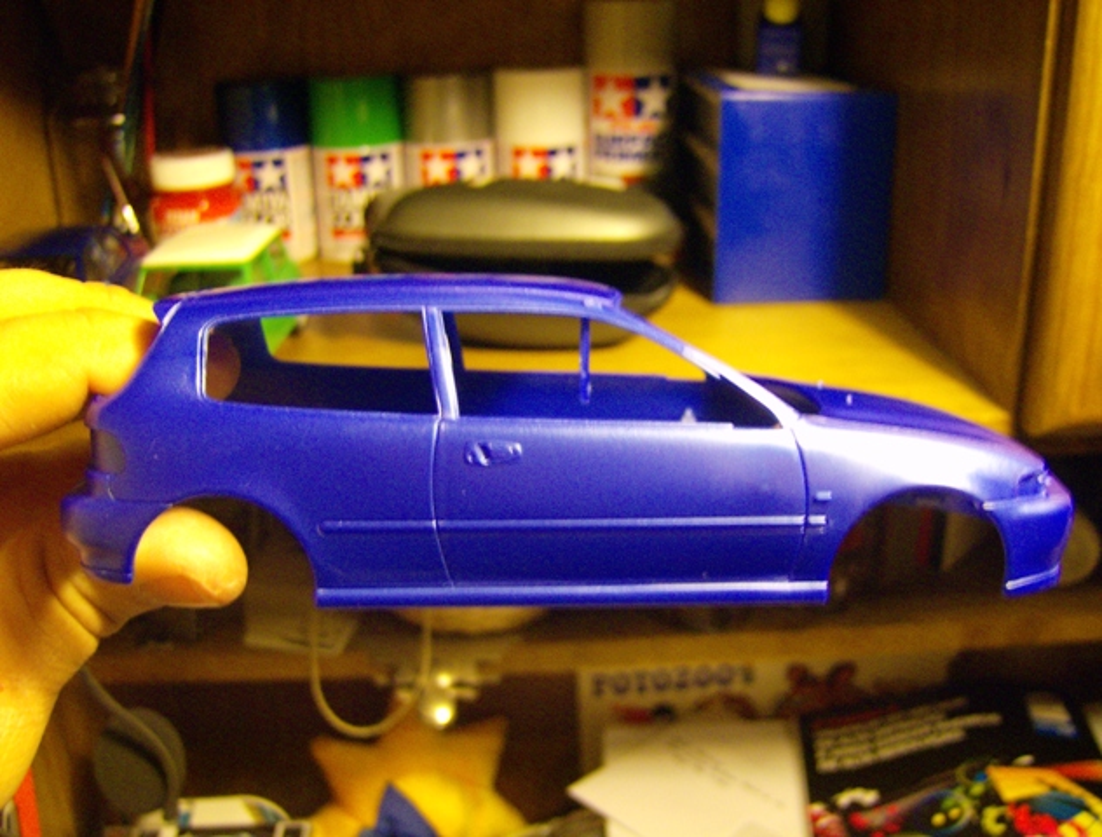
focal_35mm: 36
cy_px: 418
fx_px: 1151
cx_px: 551
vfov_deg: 40.0
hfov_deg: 51.2
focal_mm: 6
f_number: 2.8
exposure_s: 1/5.79
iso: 200
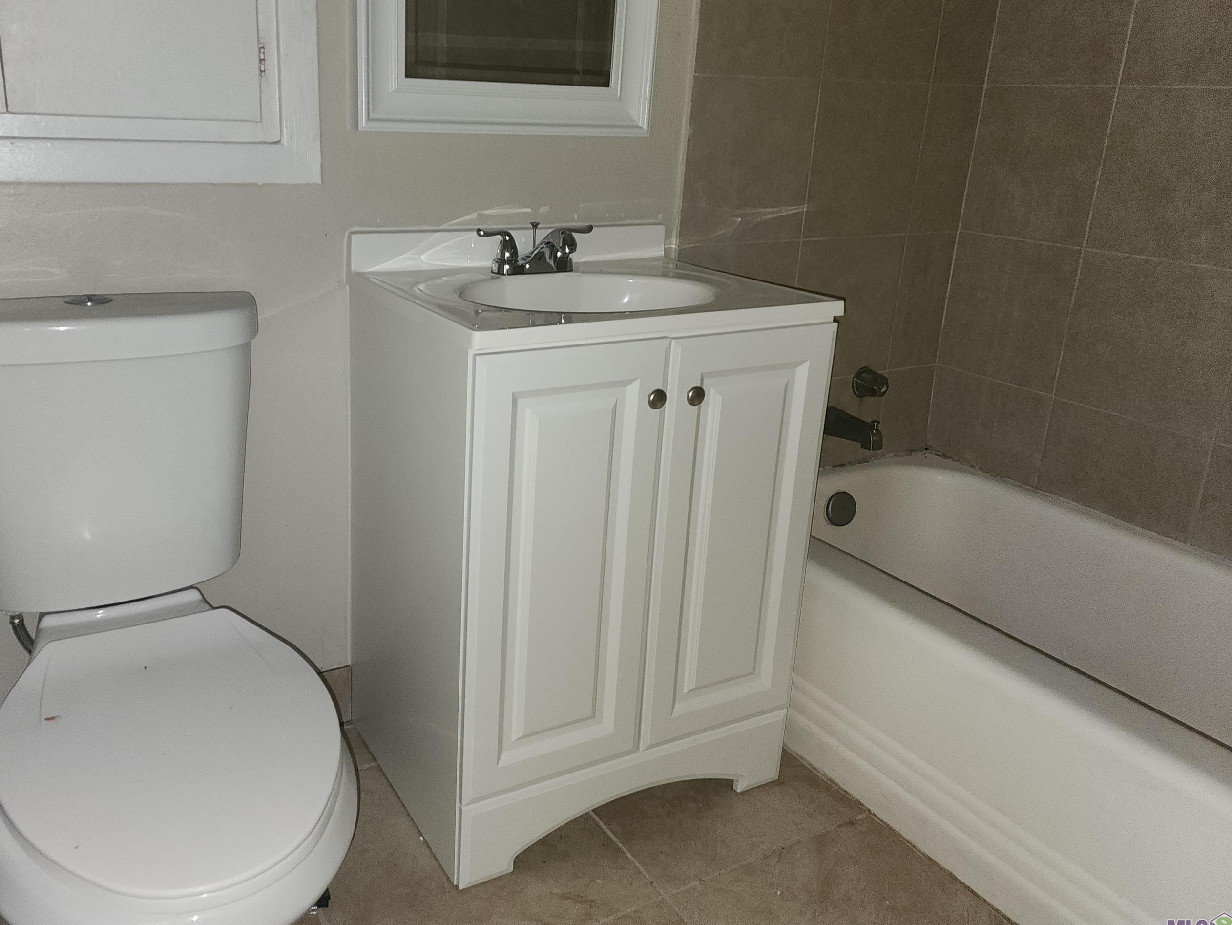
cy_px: 385
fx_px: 997
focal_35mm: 28
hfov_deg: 62.8
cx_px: 489
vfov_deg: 49.5
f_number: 1.8
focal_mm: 6.4
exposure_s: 1/24
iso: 100
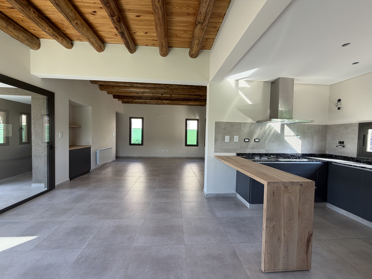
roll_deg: -1.0
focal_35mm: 14
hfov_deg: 102.1
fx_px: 150
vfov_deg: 85.7
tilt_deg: -1.8
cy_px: 140
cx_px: 186
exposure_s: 1/121
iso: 100
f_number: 2.2
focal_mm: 2.22
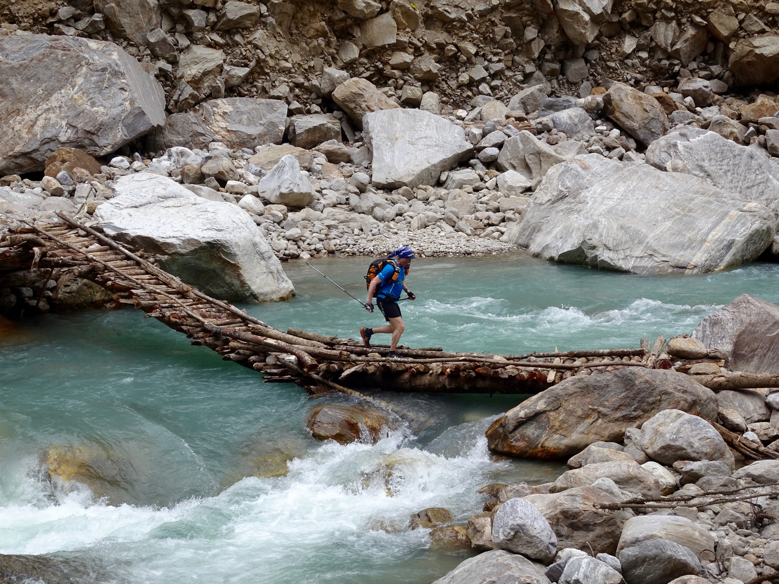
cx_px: 390
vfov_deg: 19.6
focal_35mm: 75
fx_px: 1688
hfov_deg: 26.0
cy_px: 292
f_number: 5
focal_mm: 12.87
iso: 80
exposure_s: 1/320
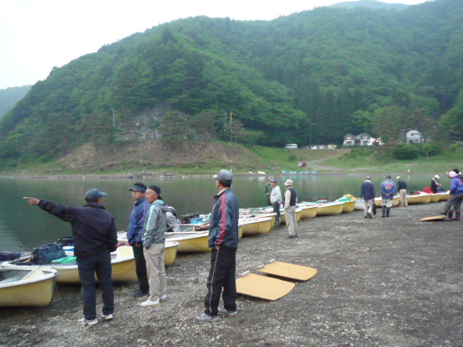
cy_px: 181
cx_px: 258
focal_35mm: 29
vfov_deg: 48.2
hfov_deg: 61.5
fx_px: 388
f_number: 2.8
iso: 800
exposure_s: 1/125
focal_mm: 4.4
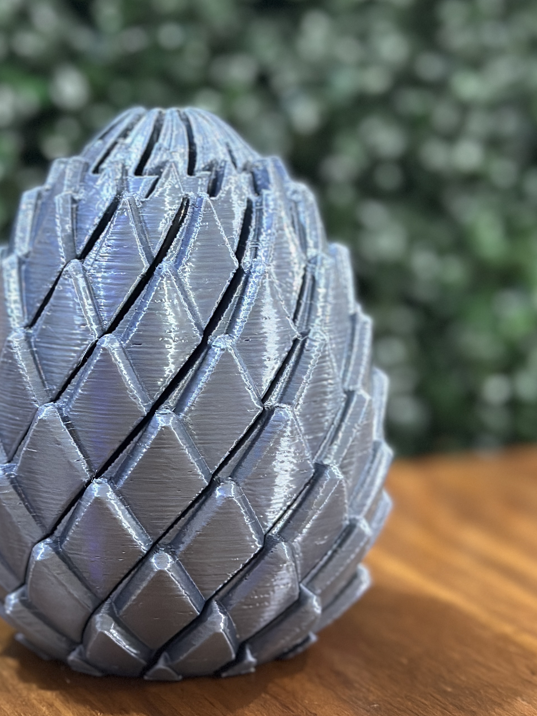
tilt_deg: -7.0
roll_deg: +0.4
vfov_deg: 25.6
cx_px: 168
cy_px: 320
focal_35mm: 76
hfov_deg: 19.3
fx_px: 1572
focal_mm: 6.86
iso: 640
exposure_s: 1/33
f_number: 1.78
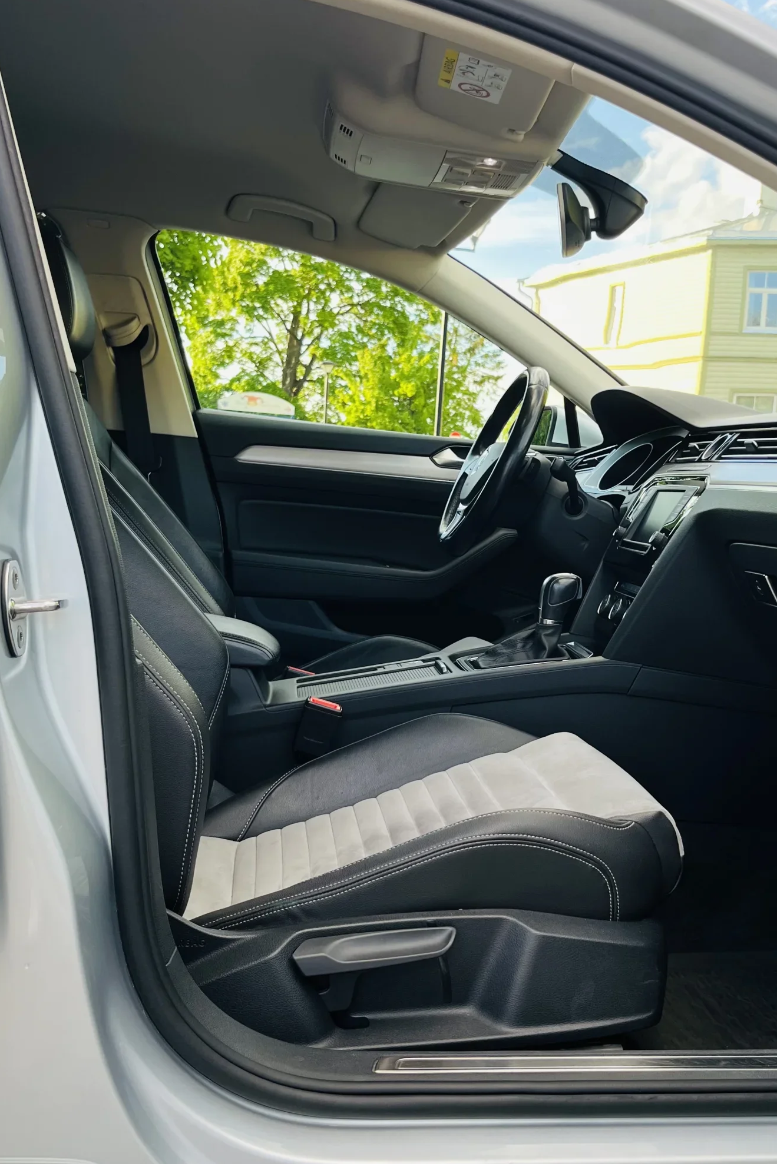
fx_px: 1133
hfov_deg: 37.8
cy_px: 587
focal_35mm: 35
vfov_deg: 54.4
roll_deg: -2.5
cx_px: 449
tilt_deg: -5.5
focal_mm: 5.1
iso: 40
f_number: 1.6
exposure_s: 1/157
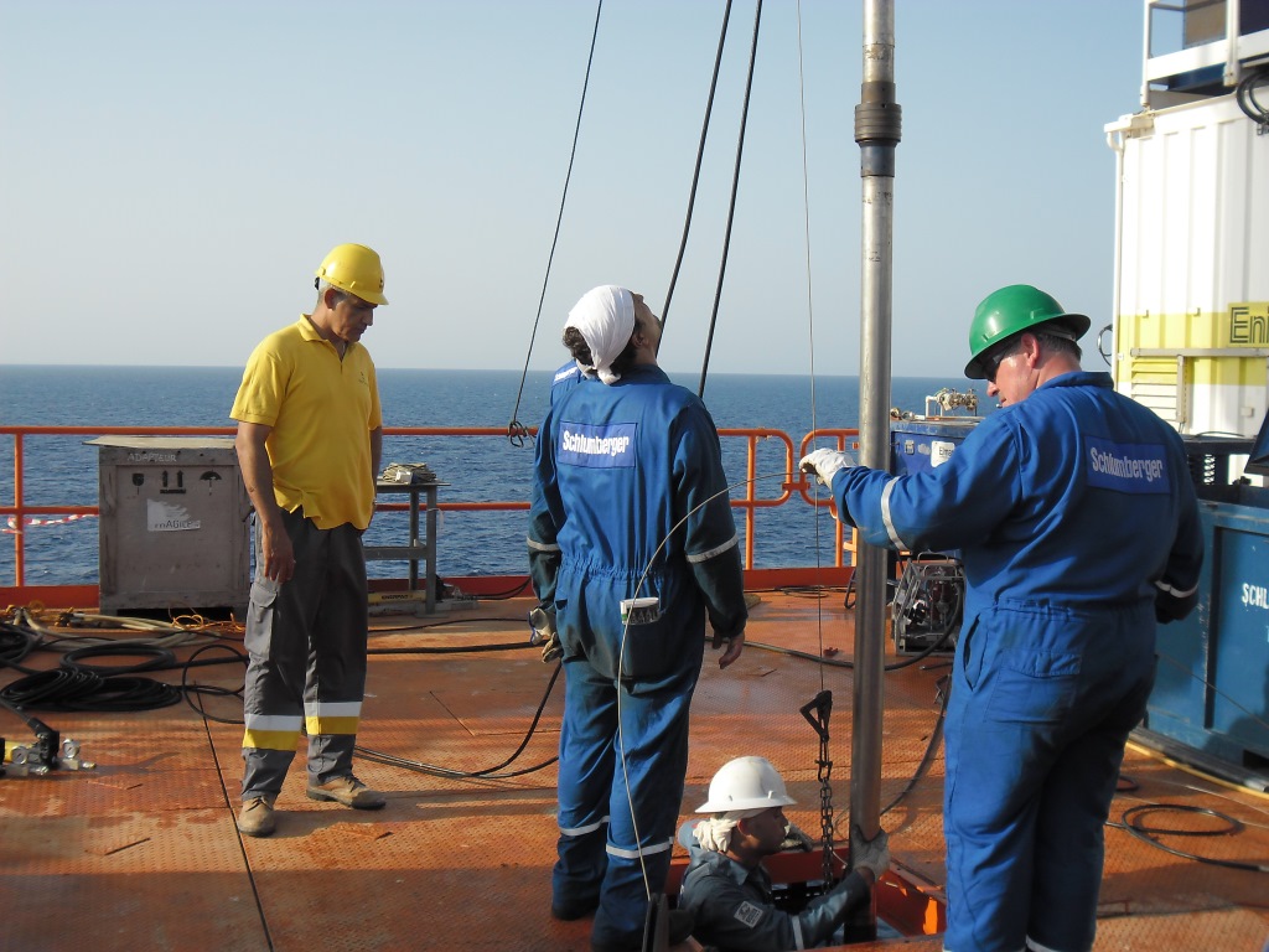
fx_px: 1613
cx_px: 634
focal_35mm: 44
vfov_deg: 32.9
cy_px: 476
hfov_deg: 42.9
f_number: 4.5
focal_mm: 7.8
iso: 80
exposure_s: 1/412
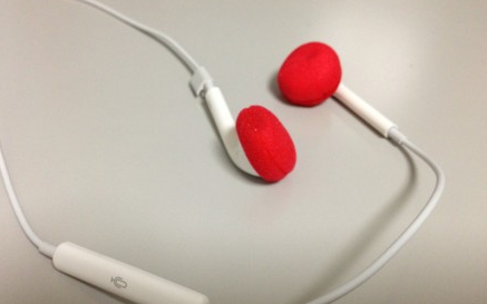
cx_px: 240
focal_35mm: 36
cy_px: 179
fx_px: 478
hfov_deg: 54.0
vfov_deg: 35.2
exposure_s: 1/20
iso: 250
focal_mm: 4.13
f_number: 2.4
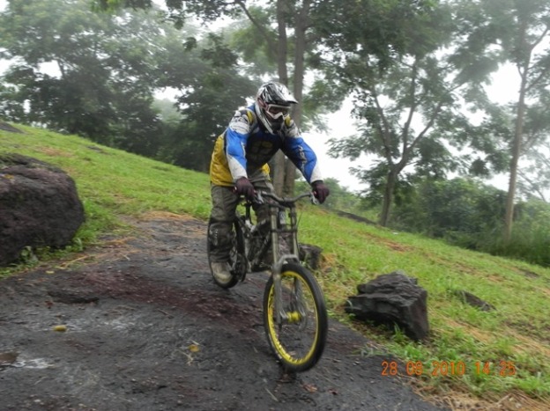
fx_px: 587
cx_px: 275
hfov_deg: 50.2
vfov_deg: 38.6
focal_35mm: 37
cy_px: 206
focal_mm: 6.6
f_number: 4.5
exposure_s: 1/153
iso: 160
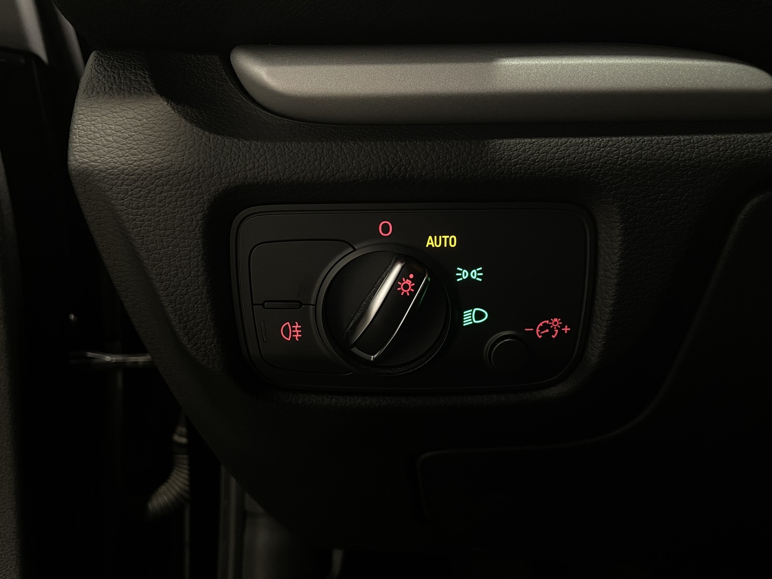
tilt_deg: -2.9
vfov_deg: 53.1
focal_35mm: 26
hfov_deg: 67.3
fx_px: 580
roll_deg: +1.1
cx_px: 386
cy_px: 290
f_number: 1.6
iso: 500
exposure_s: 1/40
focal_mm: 4.2
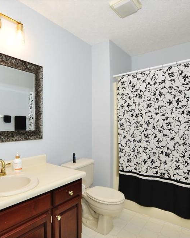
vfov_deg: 75.0
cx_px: 63
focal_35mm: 22
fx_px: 154
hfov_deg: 61.6
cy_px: 122
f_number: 5.6
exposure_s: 1/60
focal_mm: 10
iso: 400
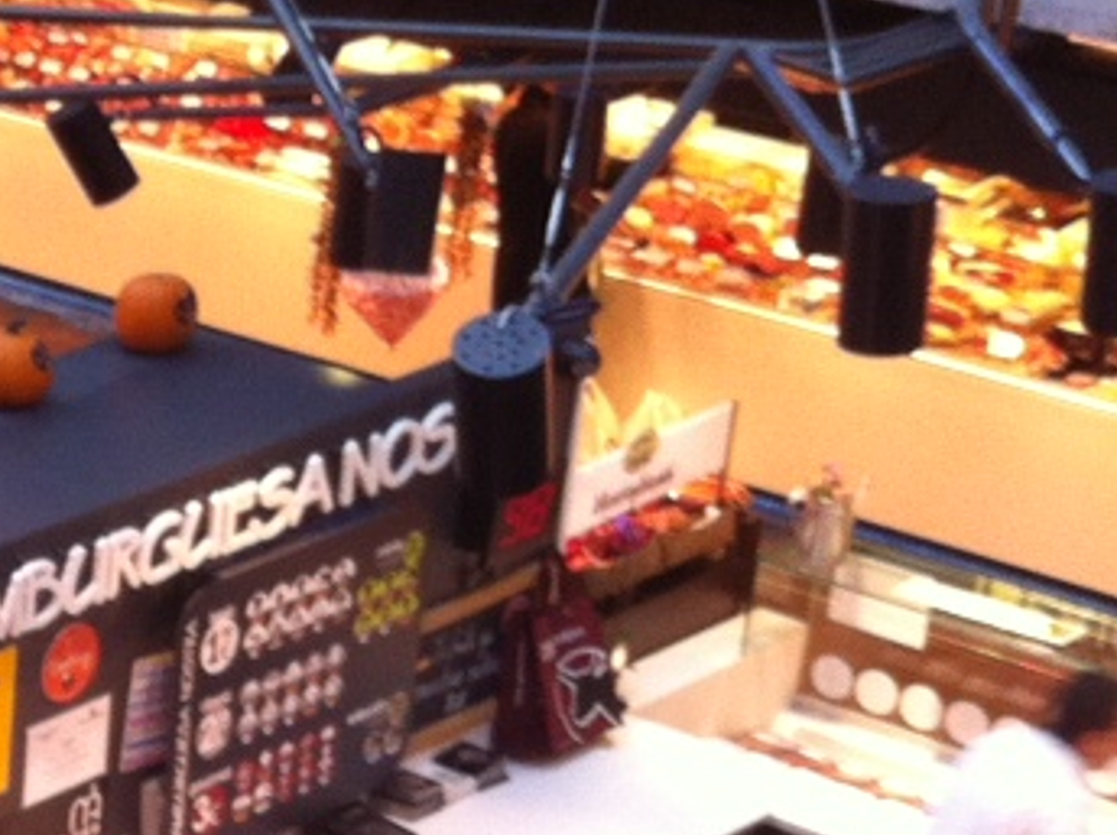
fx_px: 4253
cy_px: 786
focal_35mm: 132
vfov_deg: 11.1
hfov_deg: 13.3
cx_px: -984
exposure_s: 1/15
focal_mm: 3.85
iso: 100
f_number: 2.8
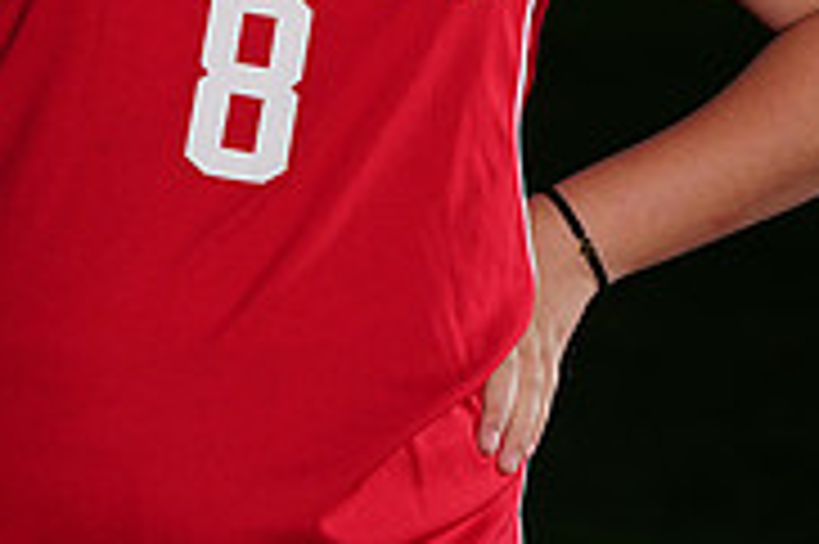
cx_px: 58
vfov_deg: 2.5
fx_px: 12387
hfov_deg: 3.8
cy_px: -303
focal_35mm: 545
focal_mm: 171
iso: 400
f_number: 10
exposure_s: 1/125
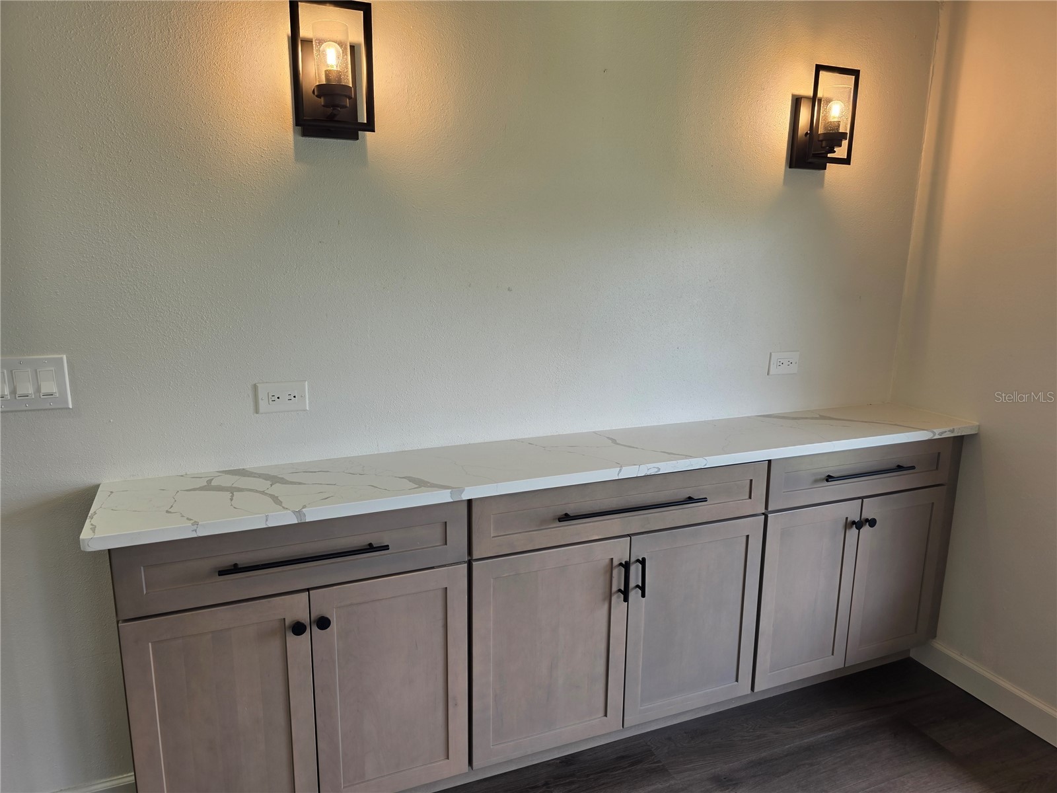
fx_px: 702
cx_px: 528
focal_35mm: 23
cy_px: 396
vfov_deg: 58.9
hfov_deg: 73.9
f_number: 1.7
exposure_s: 1/120
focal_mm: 6.3
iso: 64
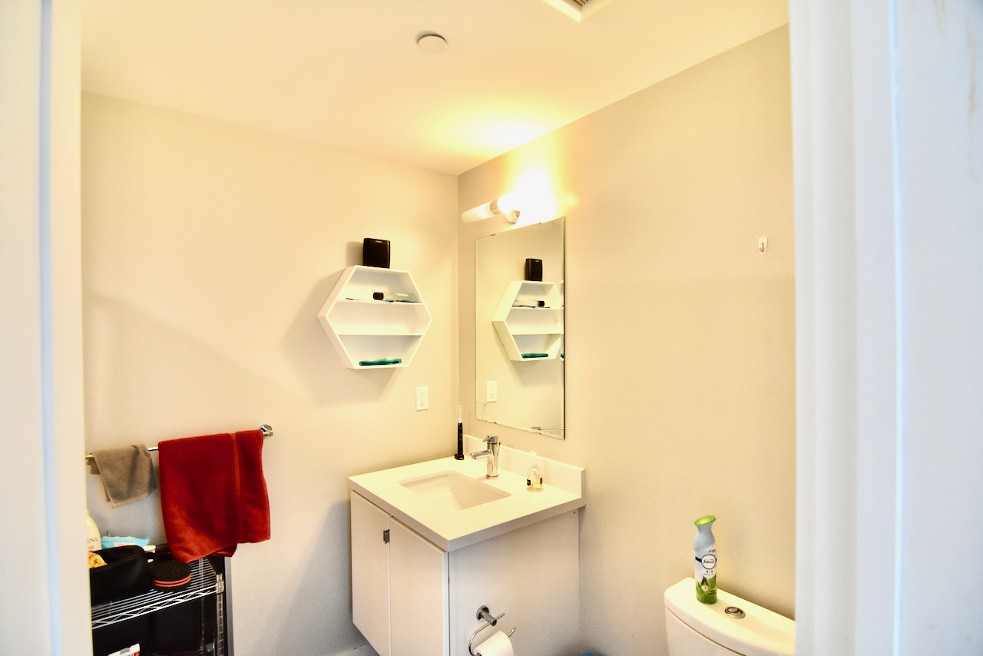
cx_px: 492
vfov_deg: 72.1
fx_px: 451
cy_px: 328
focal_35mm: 16
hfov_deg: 95.0
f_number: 4
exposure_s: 1/60
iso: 1600
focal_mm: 11
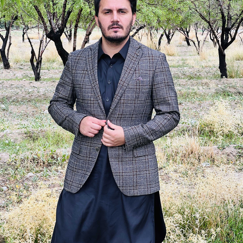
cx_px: 119
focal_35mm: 98
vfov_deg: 17.7
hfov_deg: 17.7
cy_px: 115
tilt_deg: -7.1
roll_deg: -1.1
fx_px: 778
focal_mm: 9
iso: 32
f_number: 2.8
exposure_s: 1/99
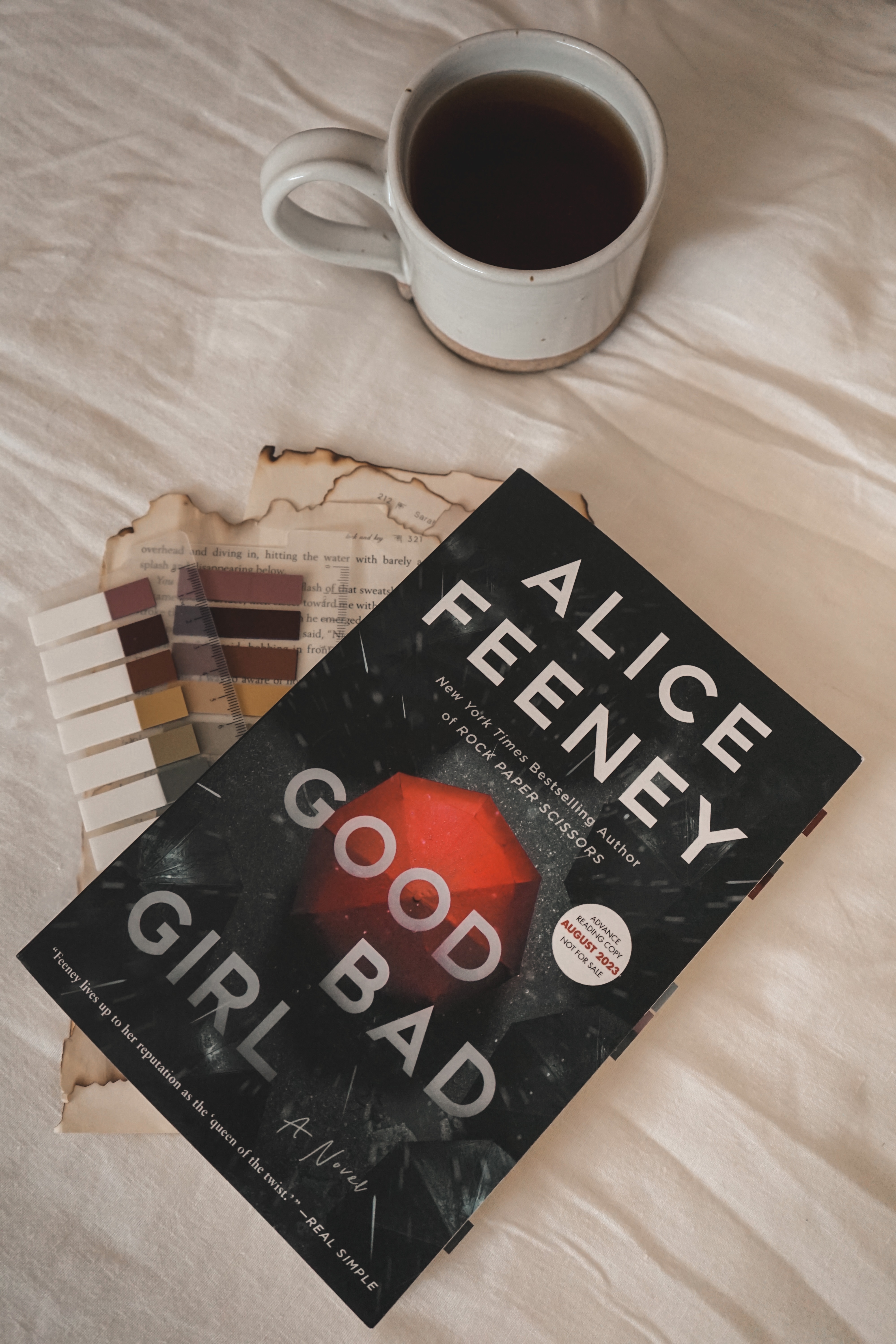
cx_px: 448
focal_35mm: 31
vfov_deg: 60.3
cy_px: 672
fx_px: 1157
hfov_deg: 42.3
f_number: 4
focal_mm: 31
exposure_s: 1/160
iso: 2500
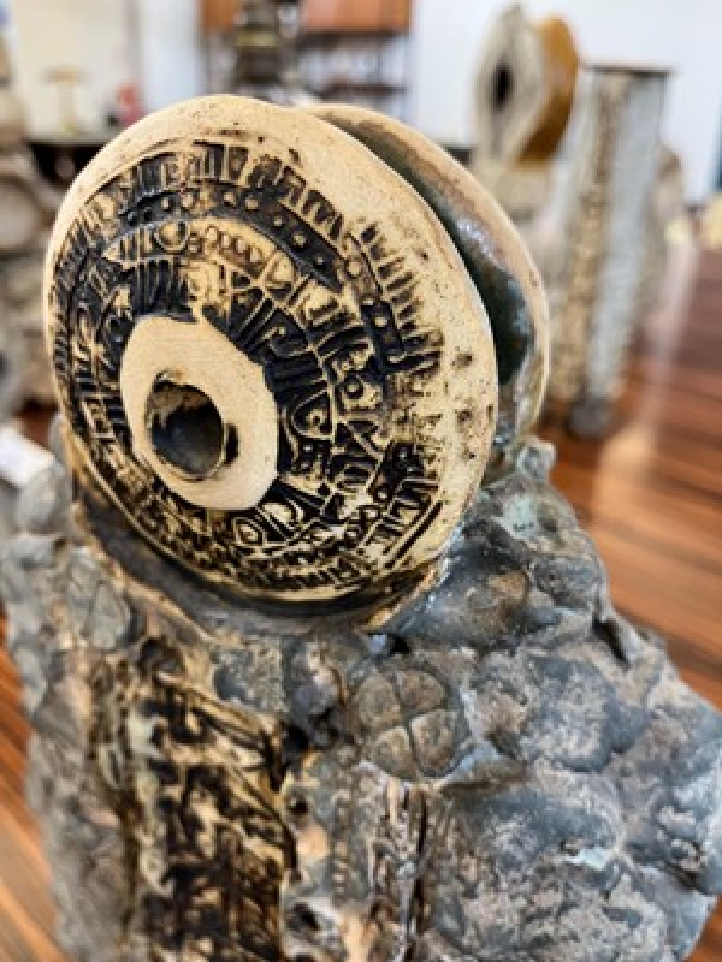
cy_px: 481
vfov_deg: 67.3
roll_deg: -1.3
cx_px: 361
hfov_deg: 53.1
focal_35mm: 26
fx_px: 723
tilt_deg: -28.6
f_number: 1.6
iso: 320
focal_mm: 5.1
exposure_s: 1/50
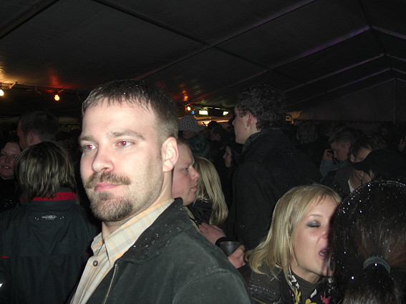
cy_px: 152
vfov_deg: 37.7
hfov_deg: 49.0
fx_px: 446
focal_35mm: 38
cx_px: 203
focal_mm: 7.9
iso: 200
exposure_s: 1/60
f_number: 2.8
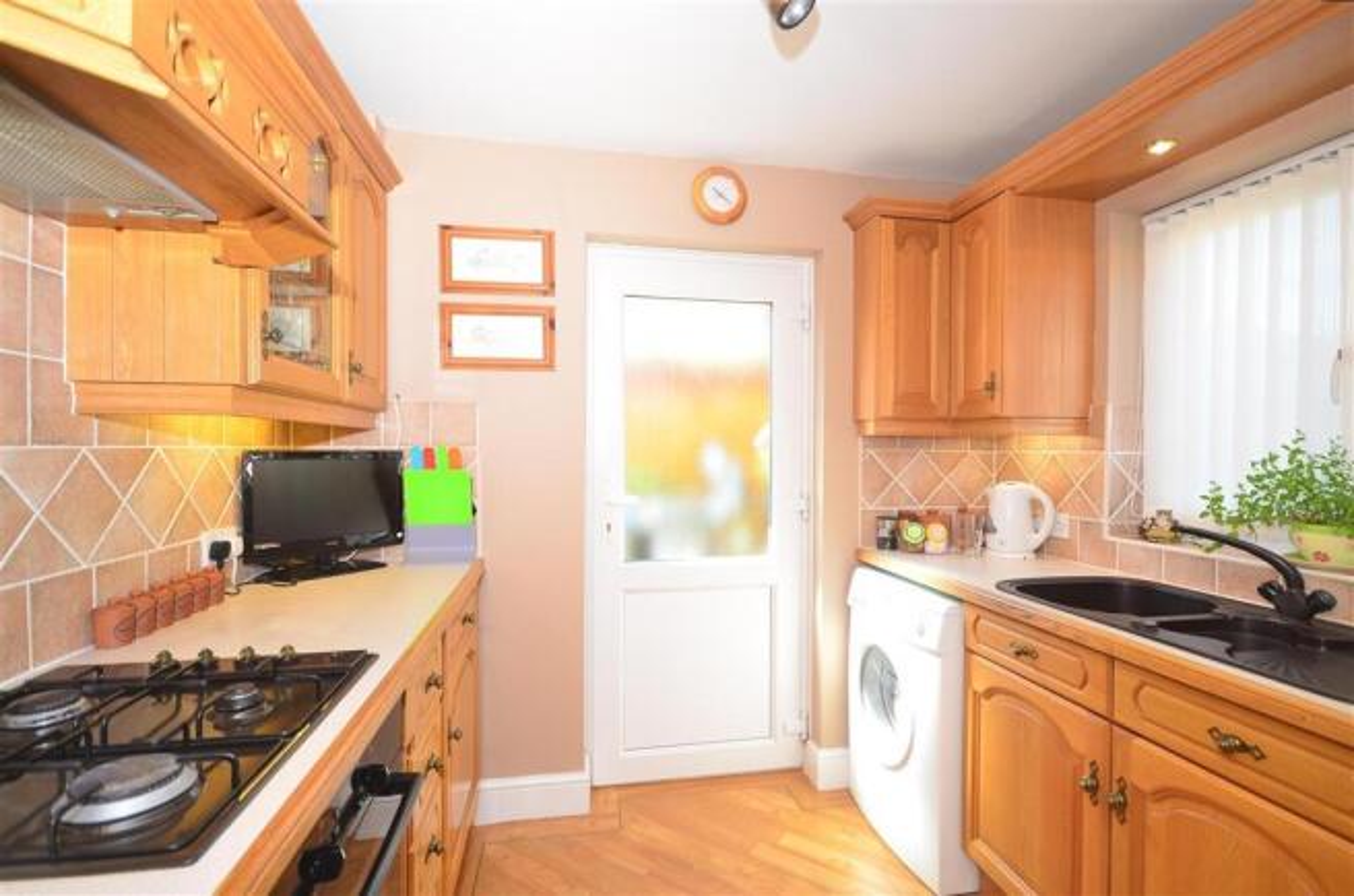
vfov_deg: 71.8
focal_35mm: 16
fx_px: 619
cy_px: 448
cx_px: 677
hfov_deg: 95.1
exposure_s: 1/40
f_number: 5
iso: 200
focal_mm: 11
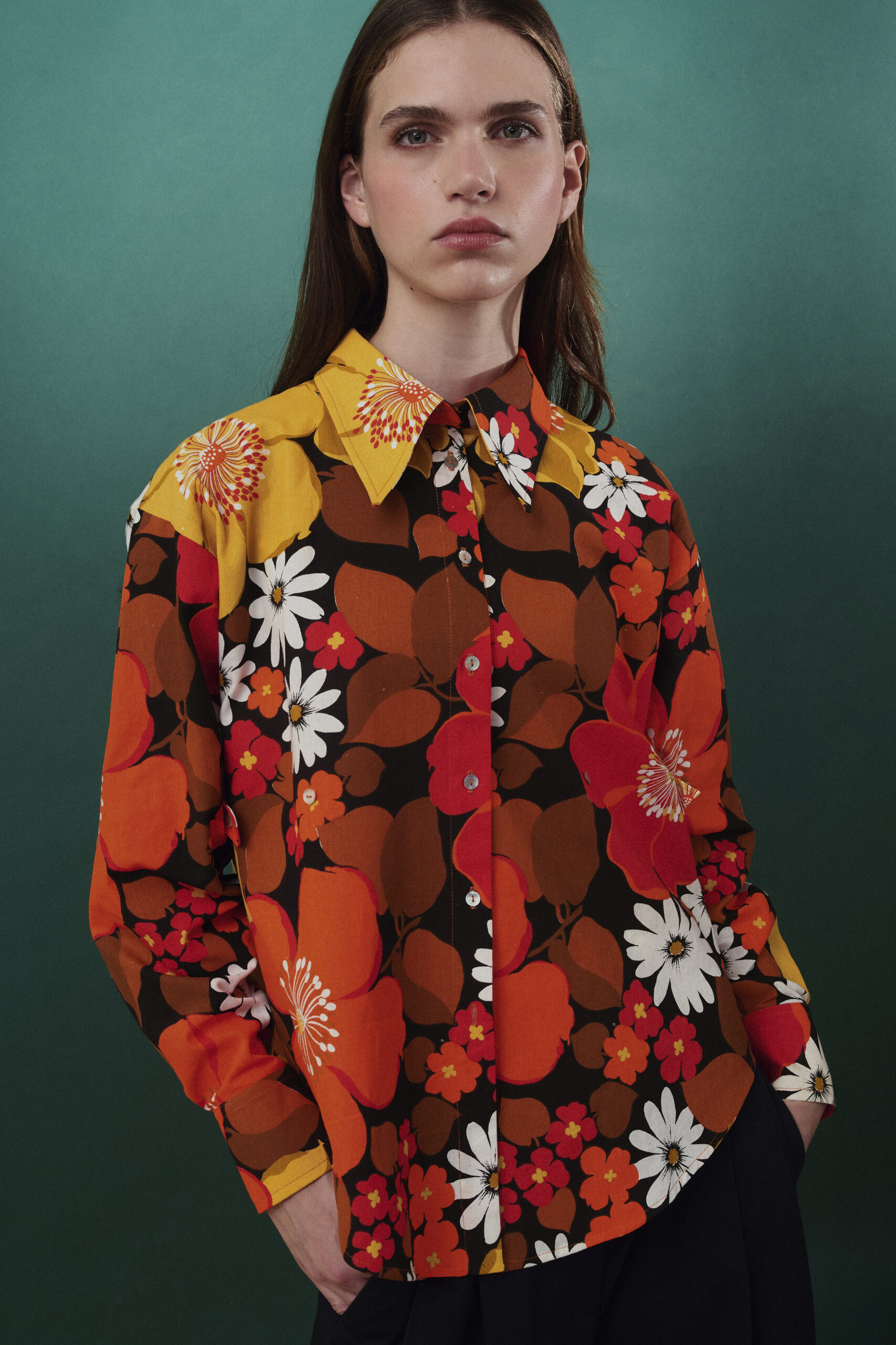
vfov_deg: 39.6
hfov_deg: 27.0
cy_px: 672
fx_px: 1866
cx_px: 448
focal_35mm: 50
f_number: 11
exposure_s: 1/160
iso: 200
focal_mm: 50
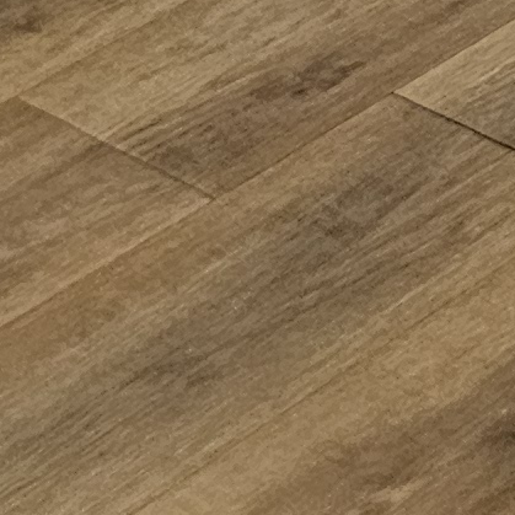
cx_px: 2370
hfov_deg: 6.4
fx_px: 3265
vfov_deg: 7.3
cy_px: -1319
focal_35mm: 194
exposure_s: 1/120
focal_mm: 6.3
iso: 500
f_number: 1.7
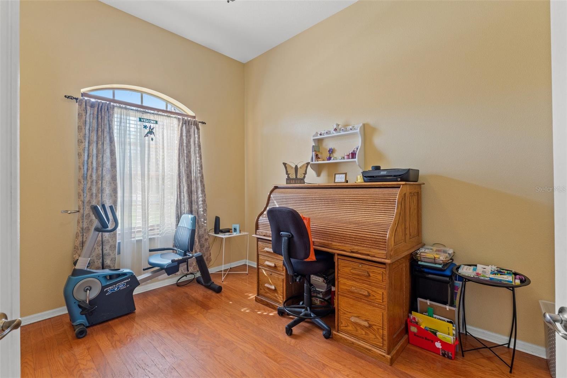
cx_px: 284
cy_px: 189
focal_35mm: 16
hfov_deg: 95.0
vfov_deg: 72.0
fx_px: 260
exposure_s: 1/3
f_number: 7.1
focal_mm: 11
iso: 400
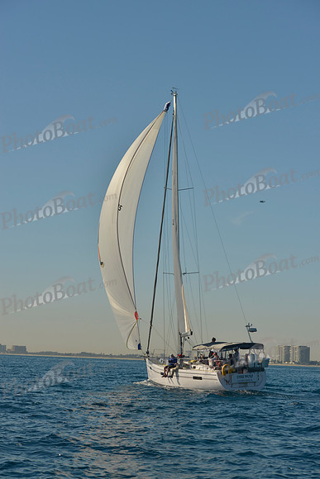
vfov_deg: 28.8
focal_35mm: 70
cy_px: 240
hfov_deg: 19.5
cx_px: 160
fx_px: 933
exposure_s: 1/800
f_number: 8
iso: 200
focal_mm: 70
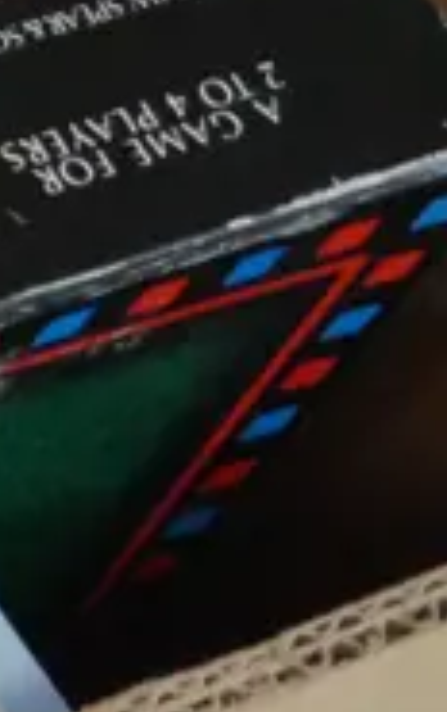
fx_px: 4337
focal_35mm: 223
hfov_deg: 5.1
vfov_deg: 9.4
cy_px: 237
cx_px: -1522
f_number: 4.1
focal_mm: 19
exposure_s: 1/25
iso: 3200
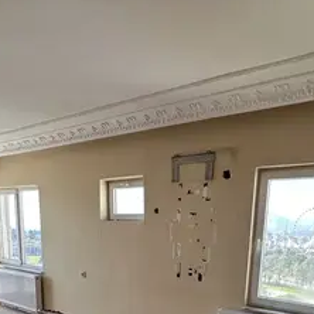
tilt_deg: -10.5
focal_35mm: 29
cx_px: 175
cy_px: 287
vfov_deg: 49.1
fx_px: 298
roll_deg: -3.5
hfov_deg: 55.5
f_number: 2.2
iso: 40
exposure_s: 1/99
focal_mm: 2.22
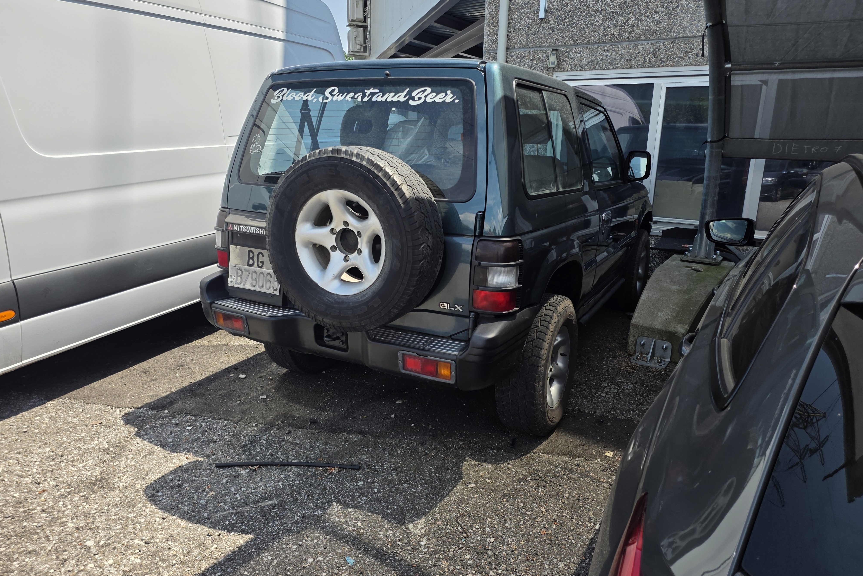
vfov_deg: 53.1
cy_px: 280
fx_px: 575
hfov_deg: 73.7
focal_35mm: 24
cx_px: 431
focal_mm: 6.25
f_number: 1.7
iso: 80
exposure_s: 1/2851
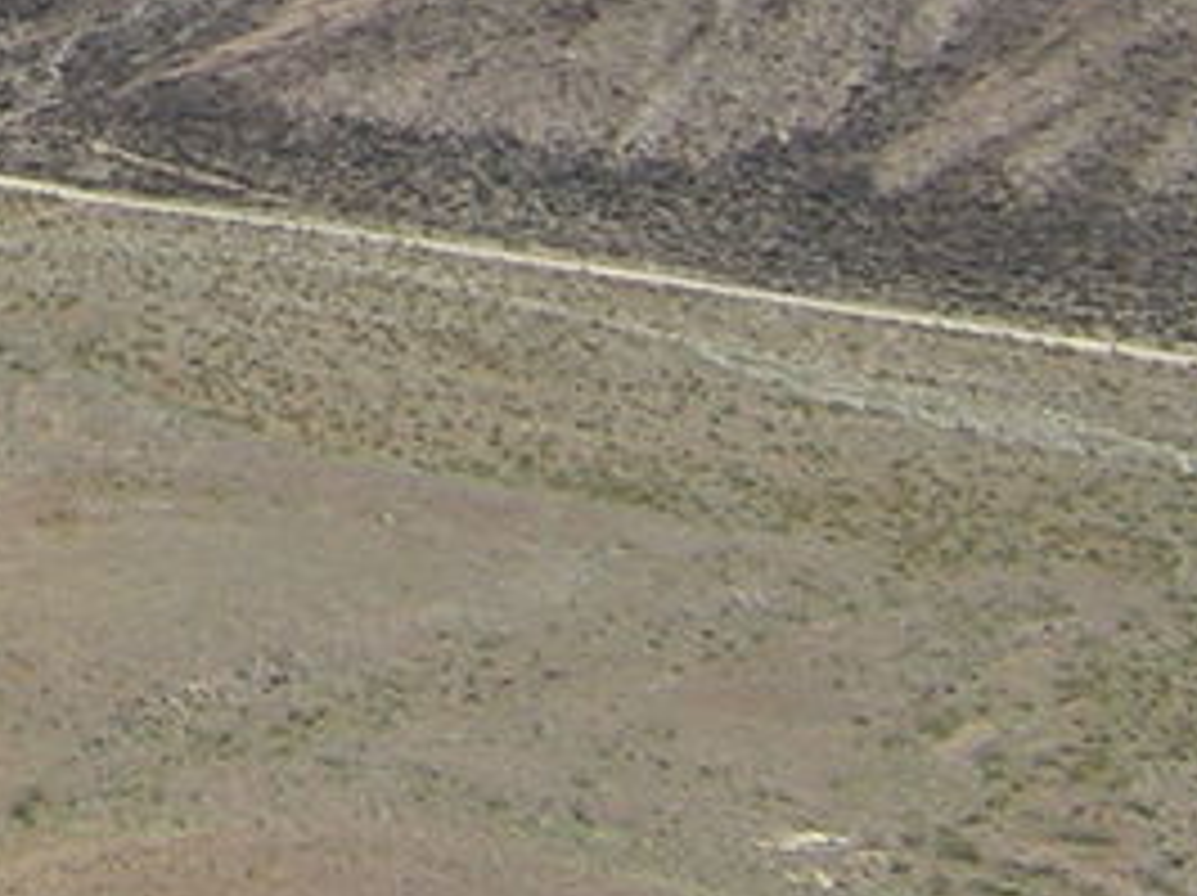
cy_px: -711
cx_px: -252
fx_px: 4491
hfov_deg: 14.7
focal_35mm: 130
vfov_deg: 10.7
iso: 100
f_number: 5.2
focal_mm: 4.7
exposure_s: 1/364
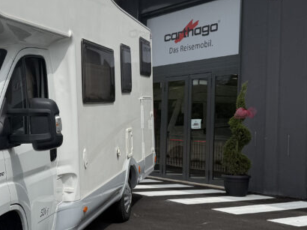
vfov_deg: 24.4
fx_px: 532
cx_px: 56
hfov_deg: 31.3
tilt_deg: +3.5
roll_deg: -2.0
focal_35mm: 60
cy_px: 110
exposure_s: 1/11905
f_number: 1.78
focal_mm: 6.76
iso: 80
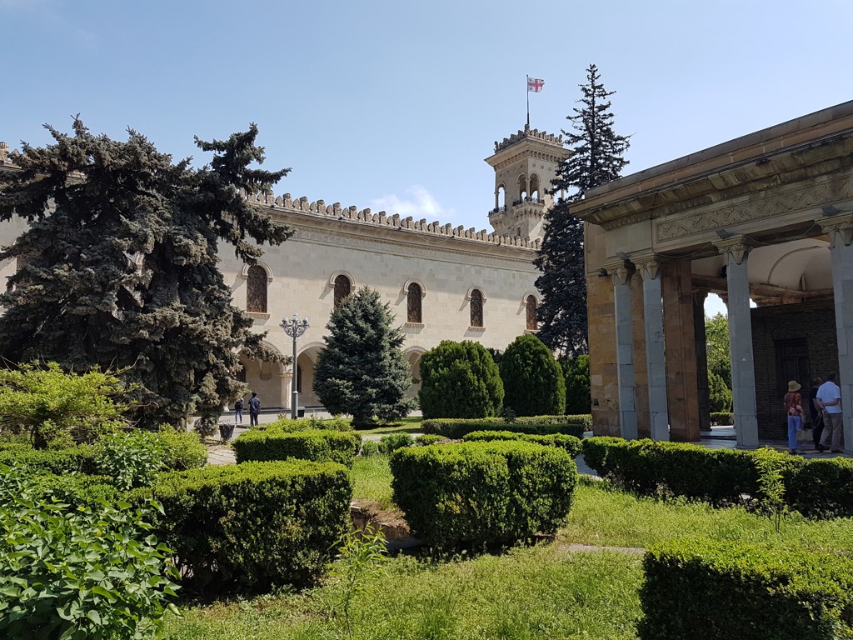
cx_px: 426
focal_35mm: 26
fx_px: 641
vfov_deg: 53.1
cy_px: 320
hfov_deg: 67.3
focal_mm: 4.2
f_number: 1.7
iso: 40
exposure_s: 1/1844
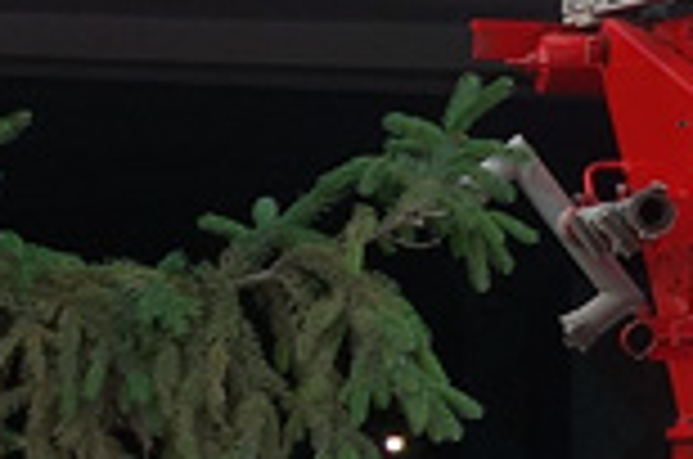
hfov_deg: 6.6
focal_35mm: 297
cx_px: 1670
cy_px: 194
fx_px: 5705
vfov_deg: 4.6
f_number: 5
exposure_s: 1/100
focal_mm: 14.23
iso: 125
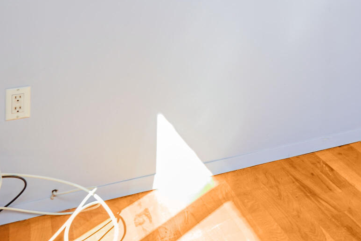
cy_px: -95
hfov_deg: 24.9
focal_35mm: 62
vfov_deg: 19.7
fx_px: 622
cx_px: 540
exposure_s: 1/40
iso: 64
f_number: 4.5
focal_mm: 16
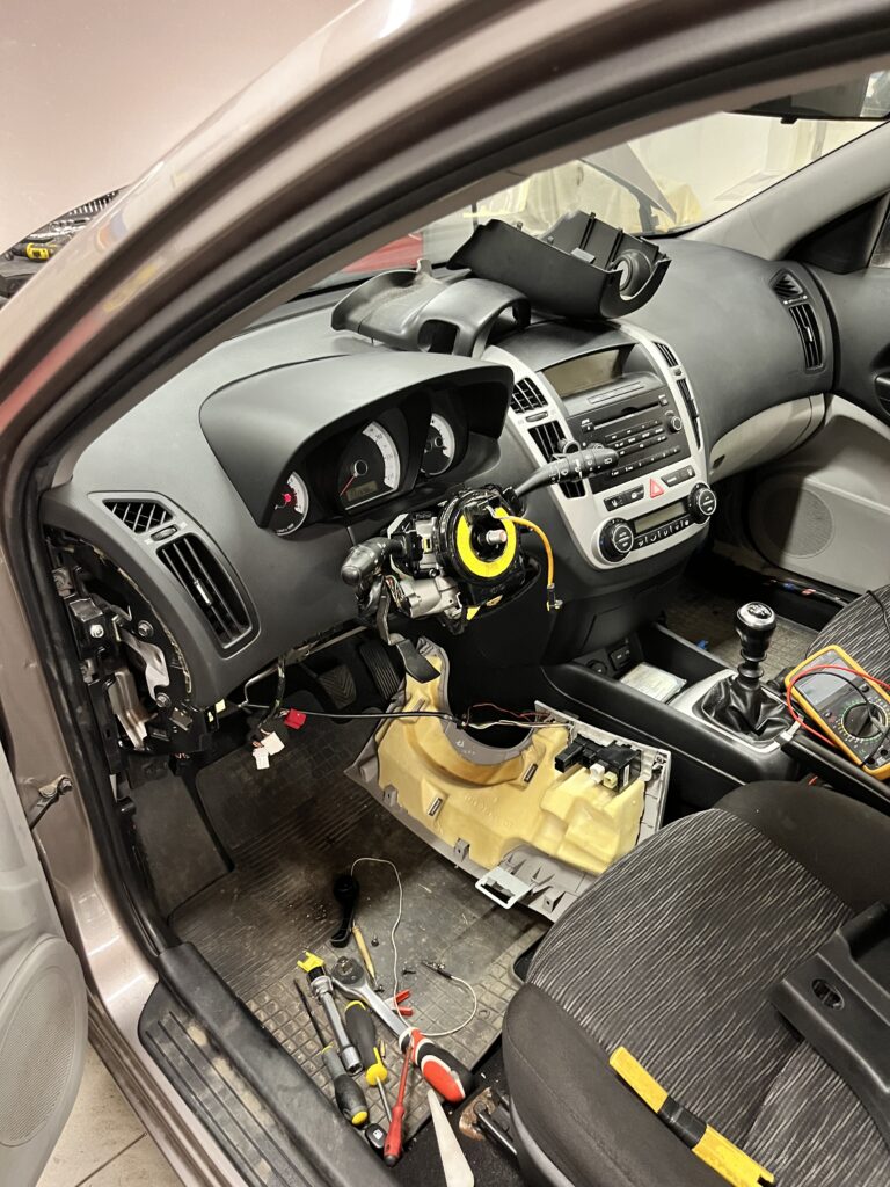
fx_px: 891
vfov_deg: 67.3
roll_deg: +0.8
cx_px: 445
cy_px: 594
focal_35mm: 26
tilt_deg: -30.6
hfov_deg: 53.1
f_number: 1.6
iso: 500
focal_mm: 5.1
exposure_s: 1/40
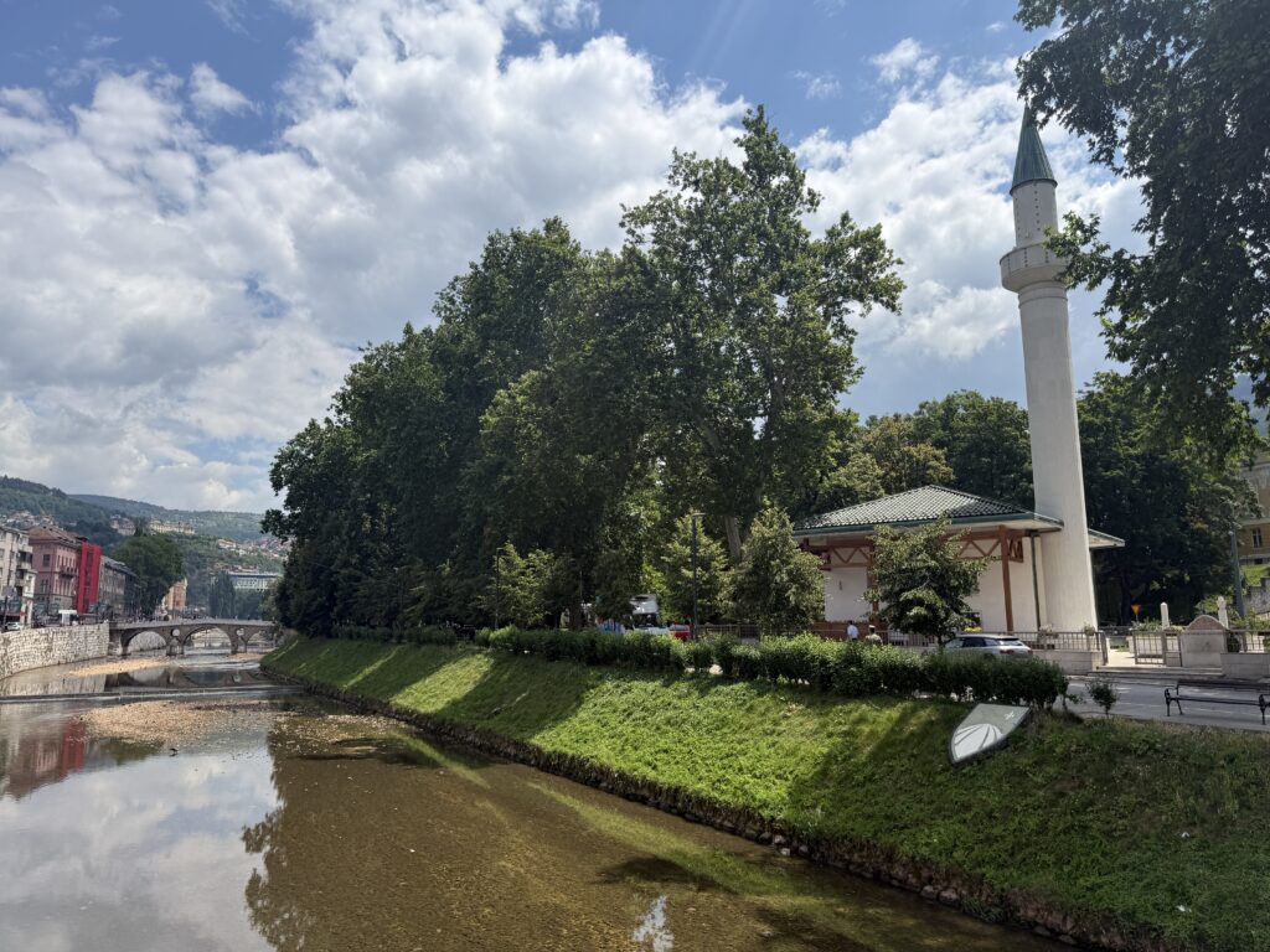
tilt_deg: +9.6
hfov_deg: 71.6
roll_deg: +0.4
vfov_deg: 56.8
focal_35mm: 24
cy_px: 476
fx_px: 881
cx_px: 635
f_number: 1.78
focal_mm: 6.76
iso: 80
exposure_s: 1/6711
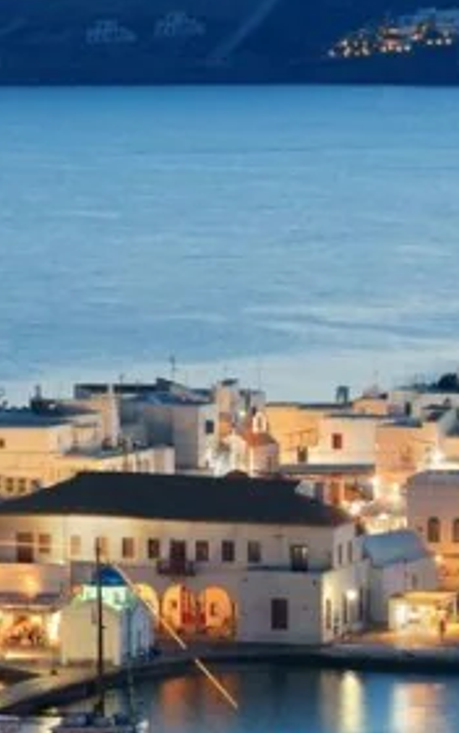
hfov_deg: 3.8
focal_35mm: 342
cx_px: -399
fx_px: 6835
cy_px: 282
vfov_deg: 6.1
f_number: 8
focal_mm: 92
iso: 200
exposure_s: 1/3
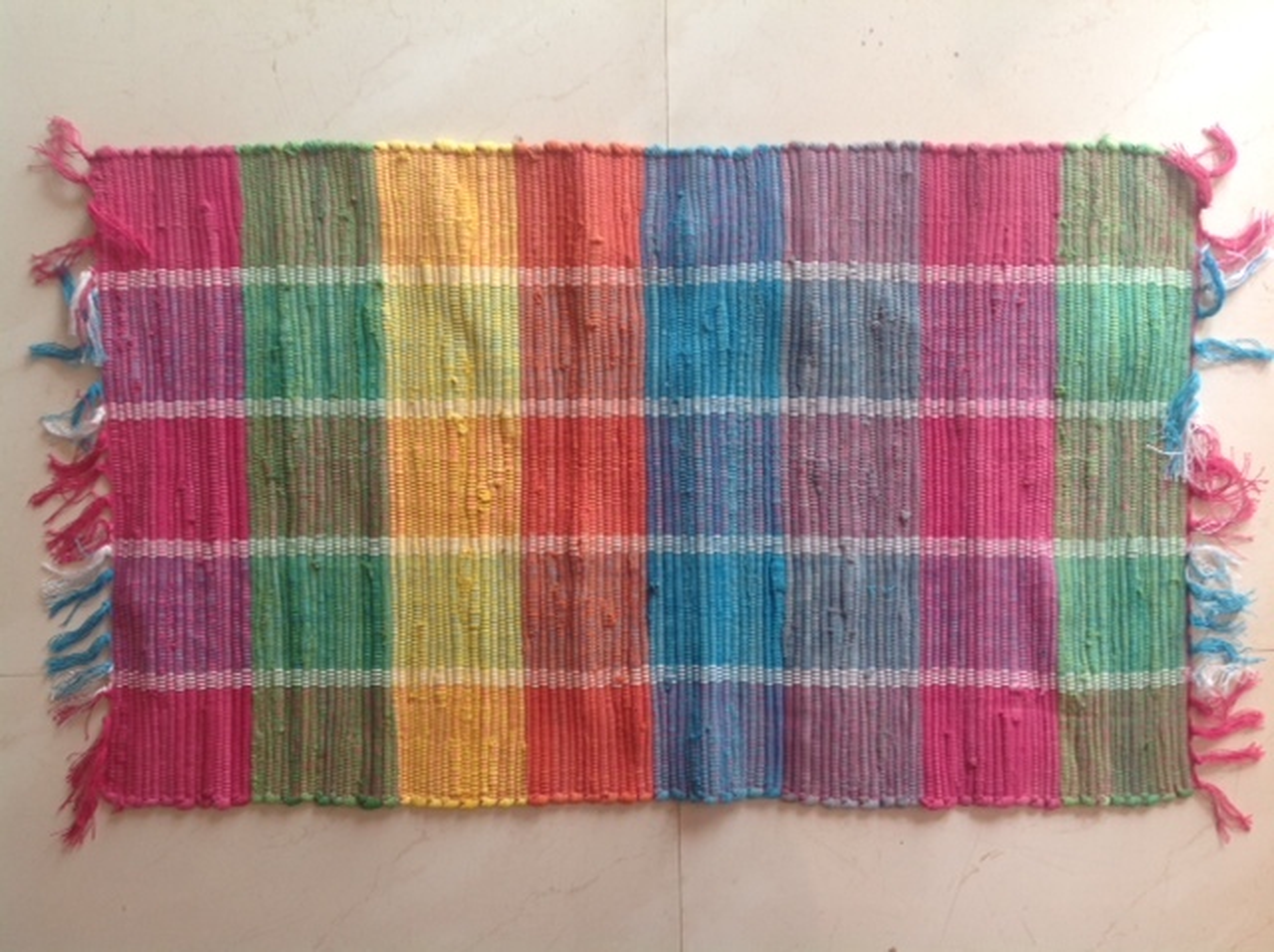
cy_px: 476
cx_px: 637
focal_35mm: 35
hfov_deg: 52.7
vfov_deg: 40.6
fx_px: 1286
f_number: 2.4
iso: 50
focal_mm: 4.28
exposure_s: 1/20
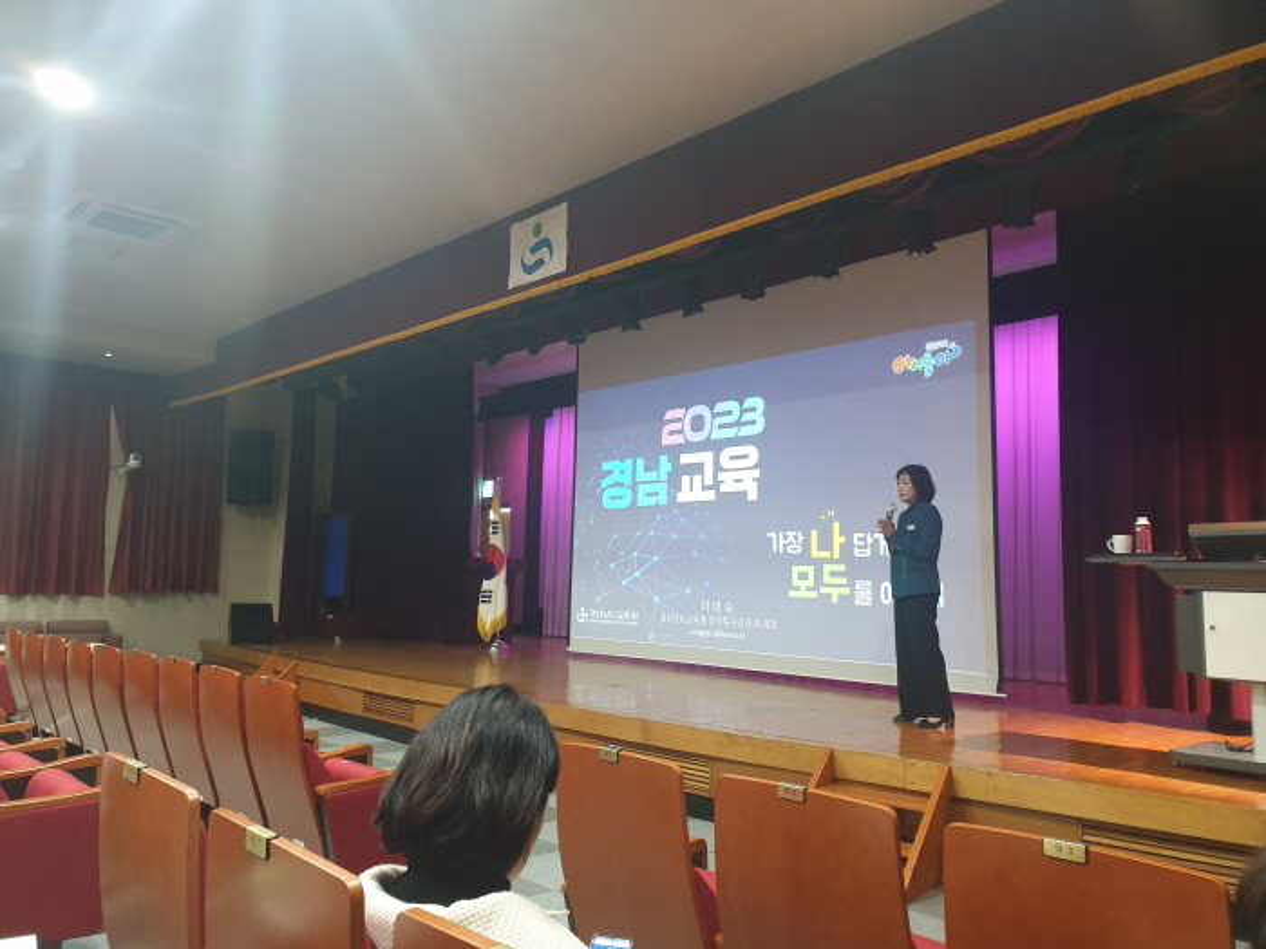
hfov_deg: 67.3
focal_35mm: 26
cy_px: 474
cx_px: 633
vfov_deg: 53.1
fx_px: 951
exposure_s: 1/17
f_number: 2.4
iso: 250
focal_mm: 4.3
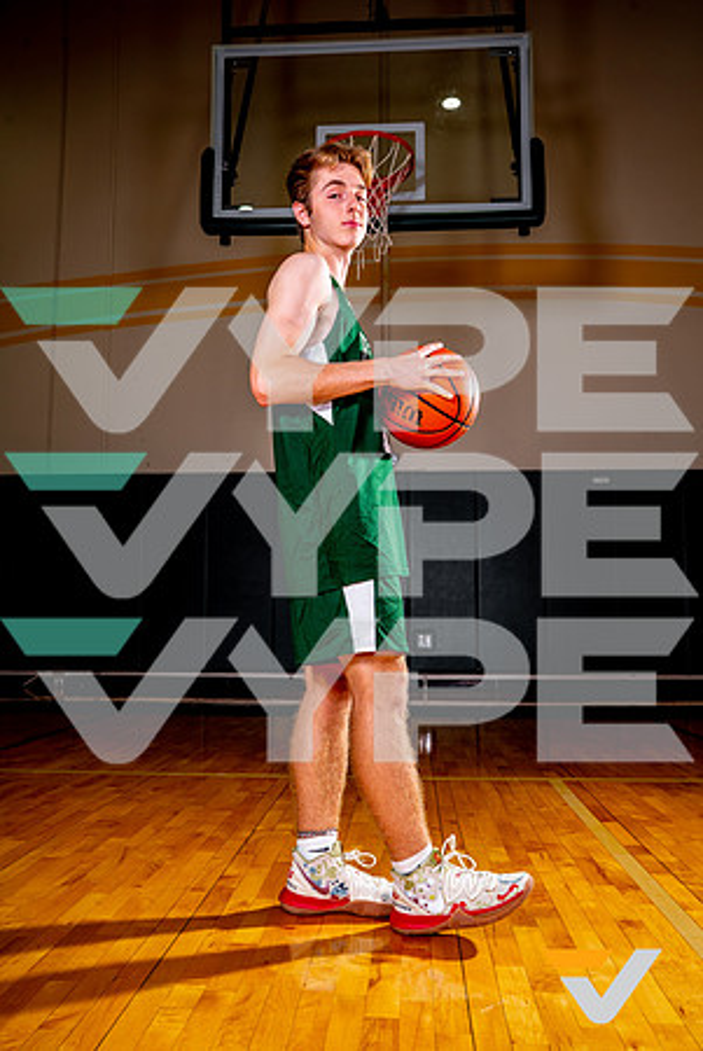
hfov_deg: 43.7
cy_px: 526
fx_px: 877
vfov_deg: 61.9
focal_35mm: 30
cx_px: 352
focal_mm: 30
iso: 100
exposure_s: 1/125
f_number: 8
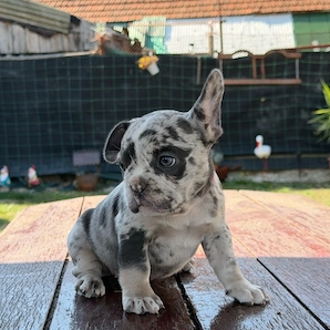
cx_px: 165
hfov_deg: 30.0
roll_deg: +2.3
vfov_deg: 30.0
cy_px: 186
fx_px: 615
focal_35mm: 57
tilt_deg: -6.5
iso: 100
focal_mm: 6.76
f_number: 1.78
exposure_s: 1/1070
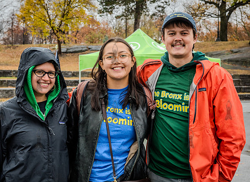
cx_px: 115
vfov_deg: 22.5
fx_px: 457
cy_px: 90
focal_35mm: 64
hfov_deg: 30.6
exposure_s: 1/200
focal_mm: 40
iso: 500
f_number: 5.6
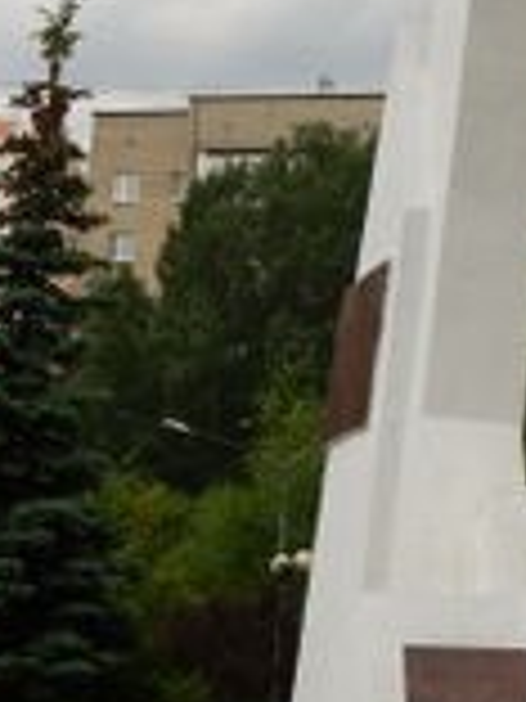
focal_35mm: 121
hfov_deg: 12.1
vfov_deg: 15.9
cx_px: 564
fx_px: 2452
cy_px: -58
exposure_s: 1/80
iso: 100
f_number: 5.6
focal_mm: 42
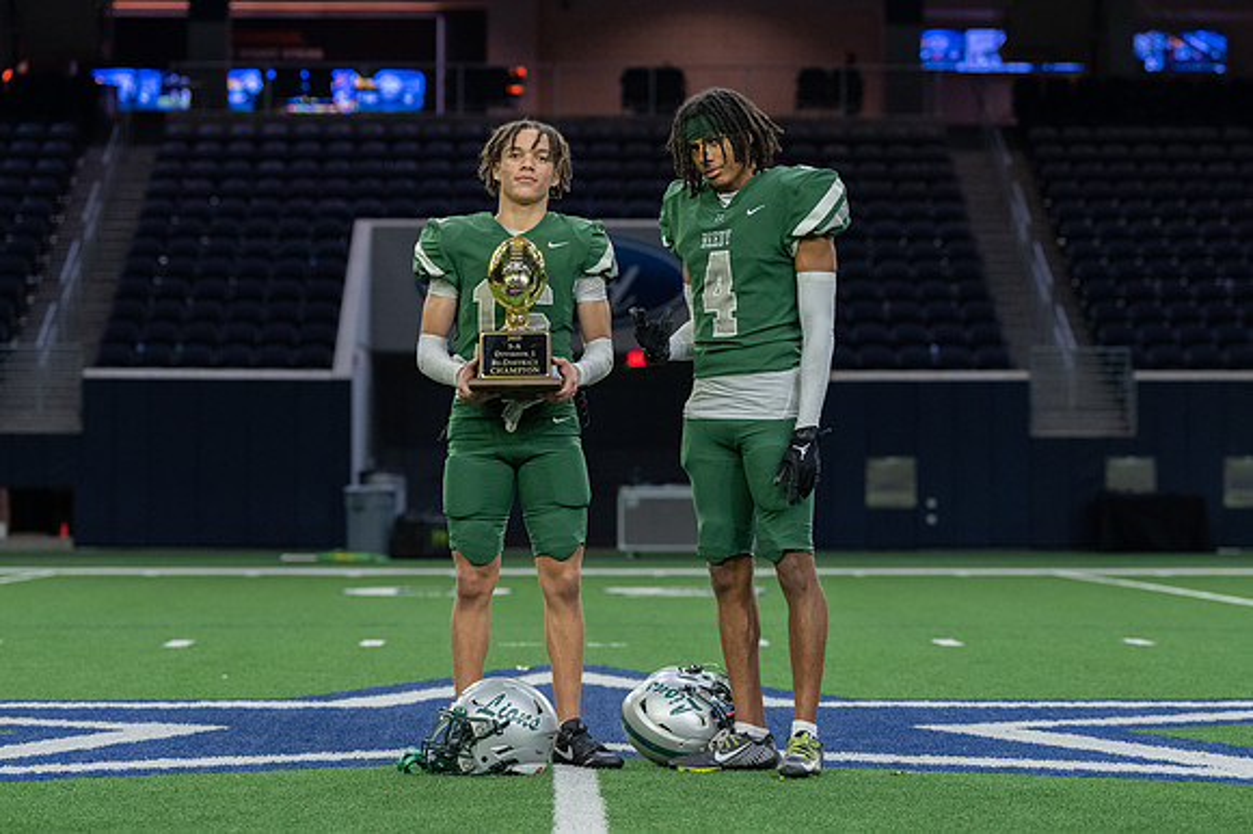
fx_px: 3987
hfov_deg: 17.9
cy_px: 393
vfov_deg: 11.9
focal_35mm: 115
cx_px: 688
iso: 2500
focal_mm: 99
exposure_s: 1/320
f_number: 3.5
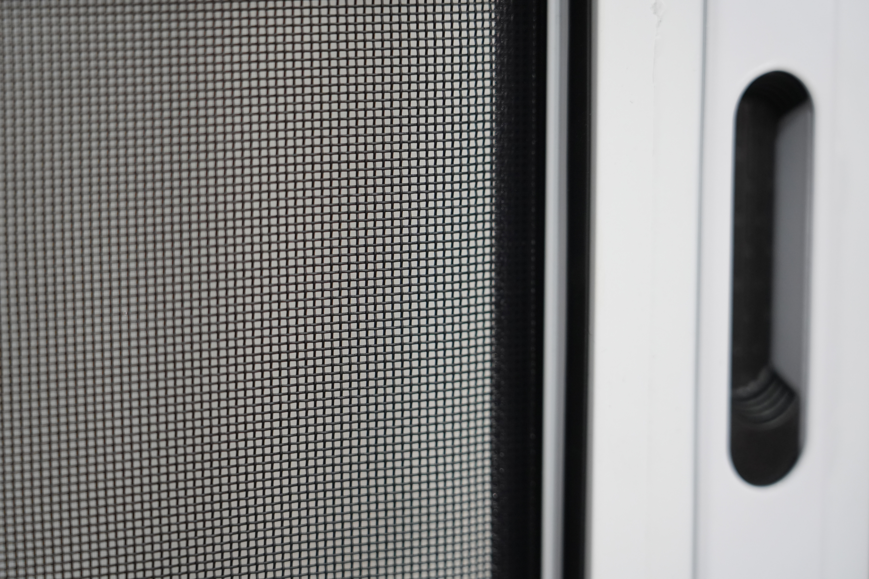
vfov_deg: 13.0
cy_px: 290
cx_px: 434
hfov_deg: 19.5
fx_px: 2534
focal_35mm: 105
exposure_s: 1/100
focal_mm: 105
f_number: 4
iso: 1600
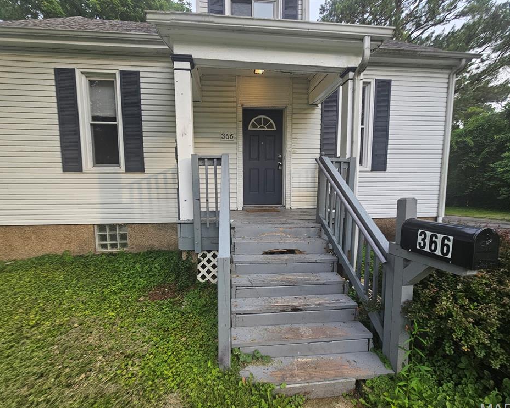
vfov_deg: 87.9
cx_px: 254
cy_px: 210
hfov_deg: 100.7
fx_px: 211
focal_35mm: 14
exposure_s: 1/204
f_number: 2.2
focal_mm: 2.2
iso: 50
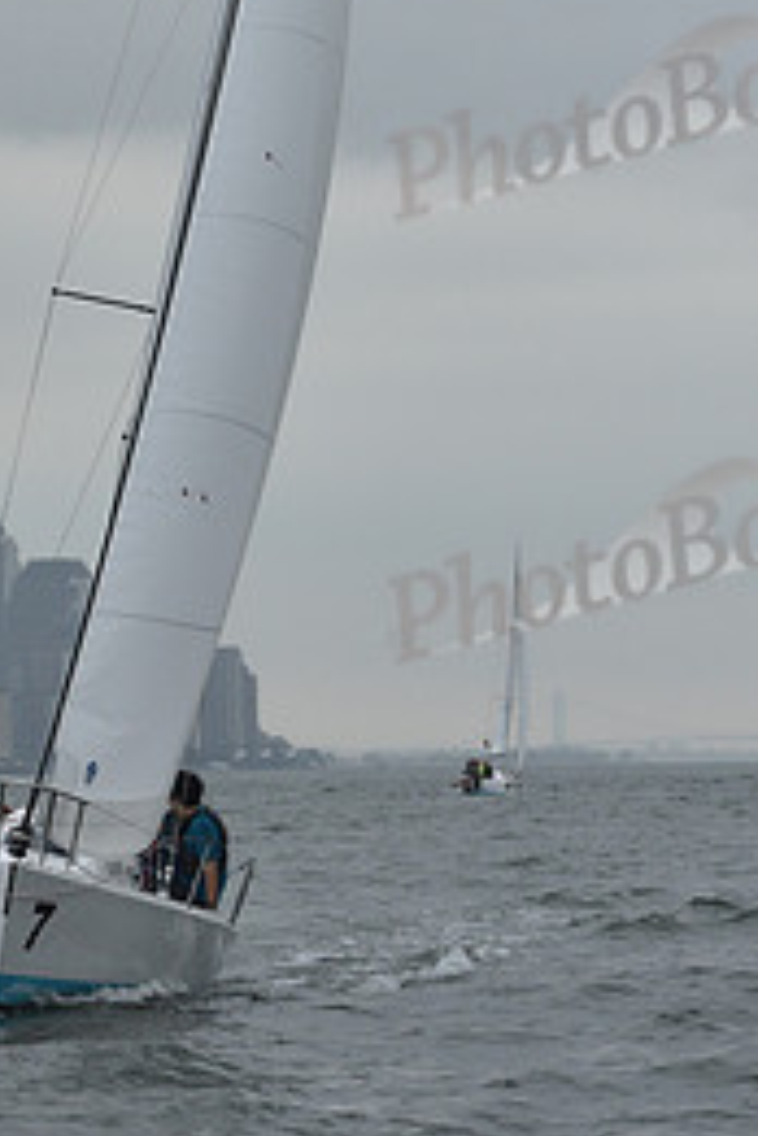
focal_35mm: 182
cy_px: -57
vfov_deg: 11.2
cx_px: 163
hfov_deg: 7.5
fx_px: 5748
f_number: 8
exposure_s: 1/800
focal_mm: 82
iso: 400
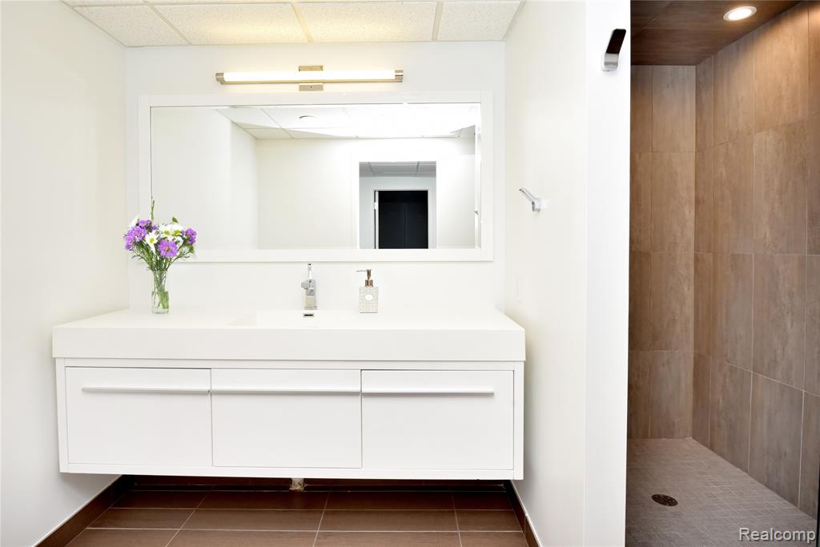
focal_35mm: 18
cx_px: 410
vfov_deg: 67.4
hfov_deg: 90.0
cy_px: 274
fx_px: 410
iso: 640
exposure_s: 1/60
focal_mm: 18
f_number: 9
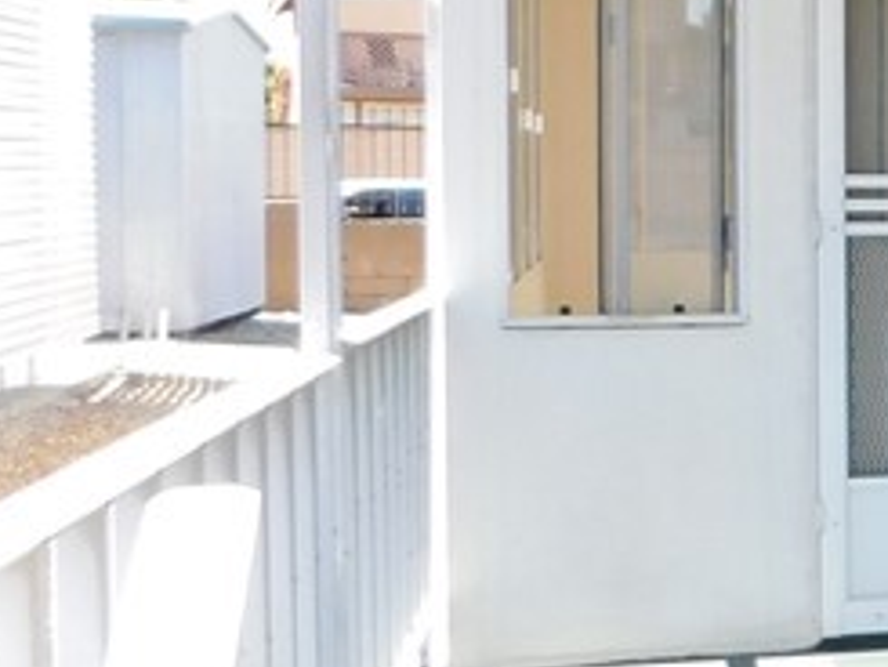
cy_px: 261
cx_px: 1653
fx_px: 2464
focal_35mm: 96
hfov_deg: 16.6
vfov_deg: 15.4
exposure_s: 1/320
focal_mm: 4
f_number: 3
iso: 125
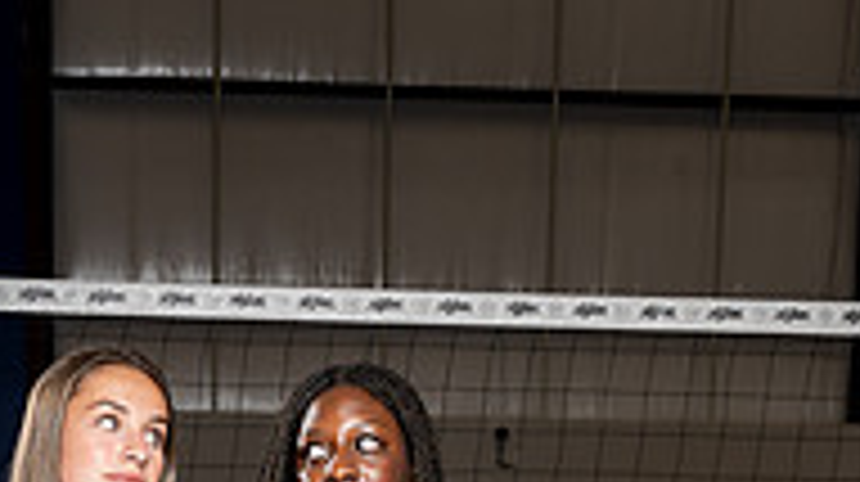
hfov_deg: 22.6
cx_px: 252
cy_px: 1009
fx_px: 2141
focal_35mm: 94
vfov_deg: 11.4
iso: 100
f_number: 8
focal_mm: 38
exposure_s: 1/250
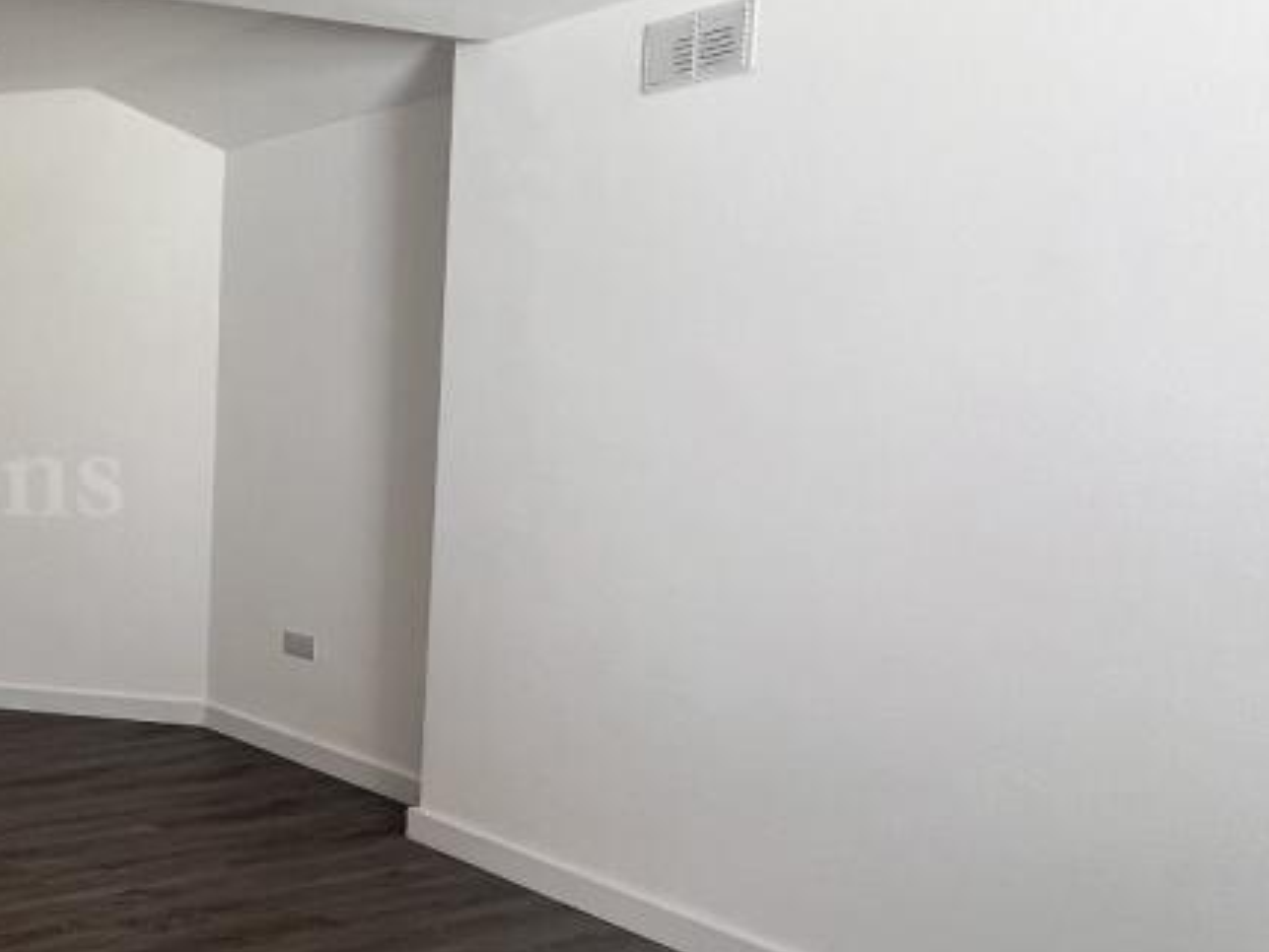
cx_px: -207
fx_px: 1137
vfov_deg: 45.5
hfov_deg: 42.1
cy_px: 485
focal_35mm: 31
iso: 100
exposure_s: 1/99
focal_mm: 1.57
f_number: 1.8
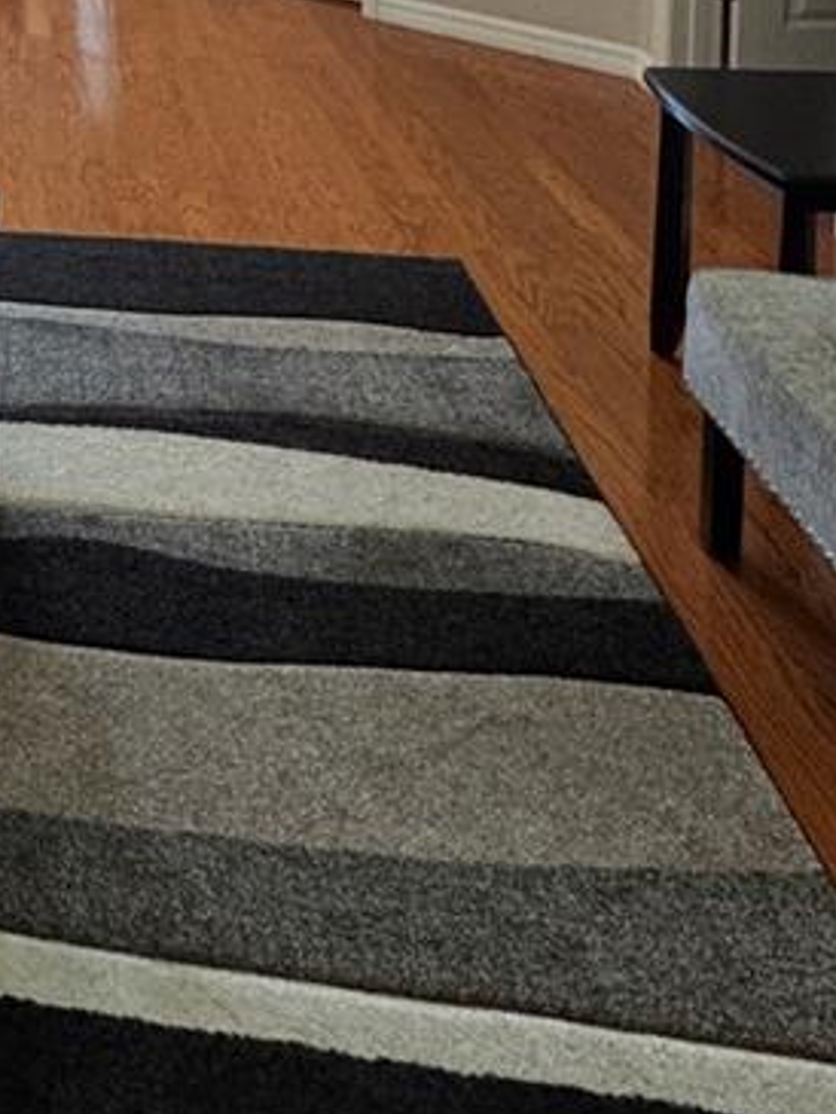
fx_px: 1480
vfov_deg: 33.3
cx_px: -323
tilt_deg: -6.5
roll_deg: +3.0
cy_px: -235
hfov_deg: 25.7
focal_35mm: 46
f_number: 2.2
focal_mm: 2.22
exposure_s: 1/120
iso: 200
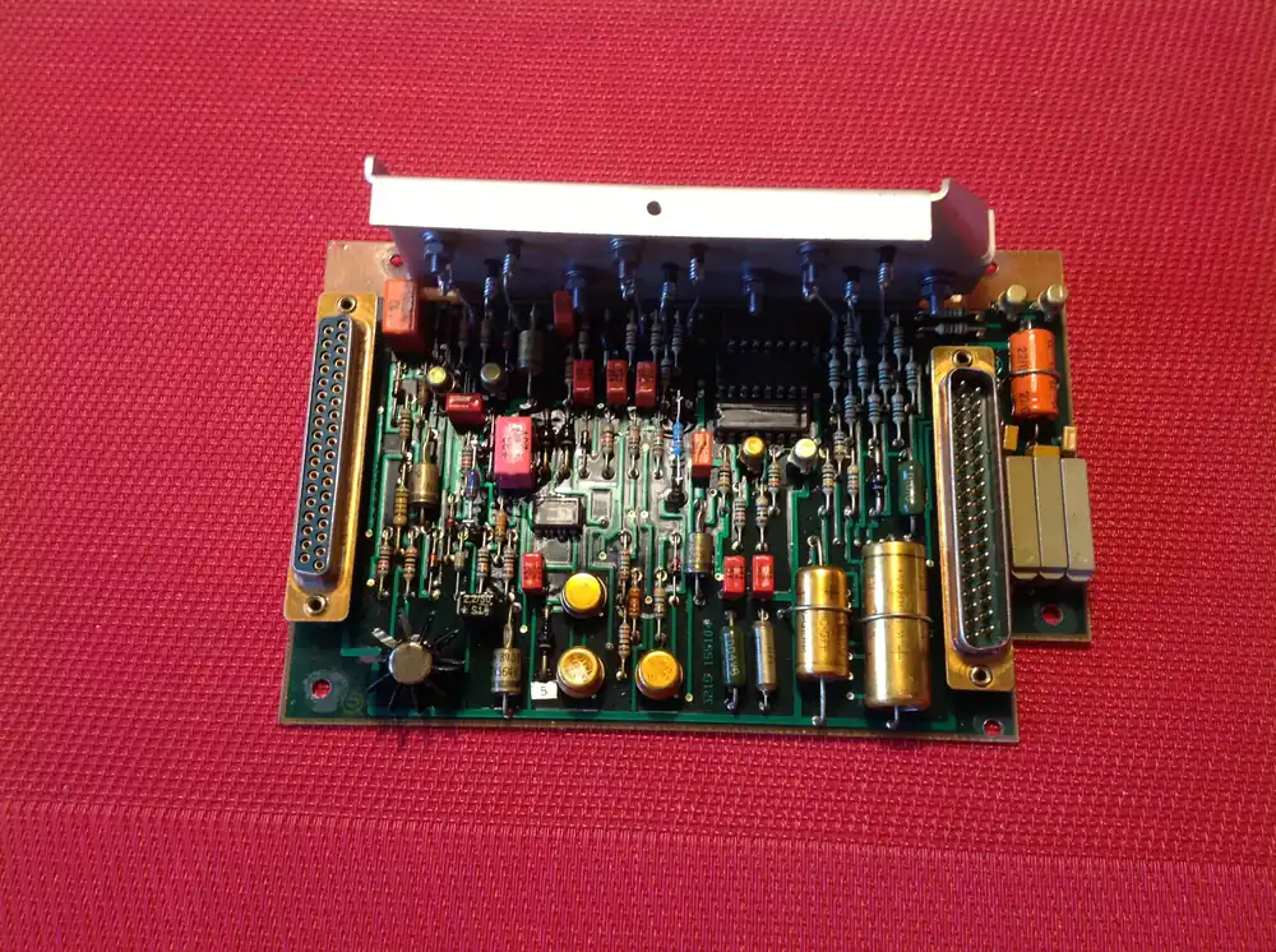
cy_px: 476
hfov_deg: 52.7
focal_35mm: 35
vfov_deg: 40.6
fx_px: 1288
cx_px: 638
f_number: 2.4
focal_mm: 4.28
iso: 125
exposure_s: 1/15
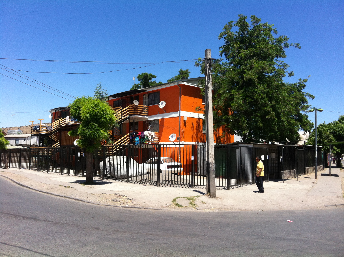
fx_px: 347
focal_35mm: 35
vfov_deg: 40.6
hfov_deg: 52.7
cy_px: 128
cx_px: 172
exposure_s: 1/1207
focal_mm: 3.85
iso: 80
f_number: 2.8
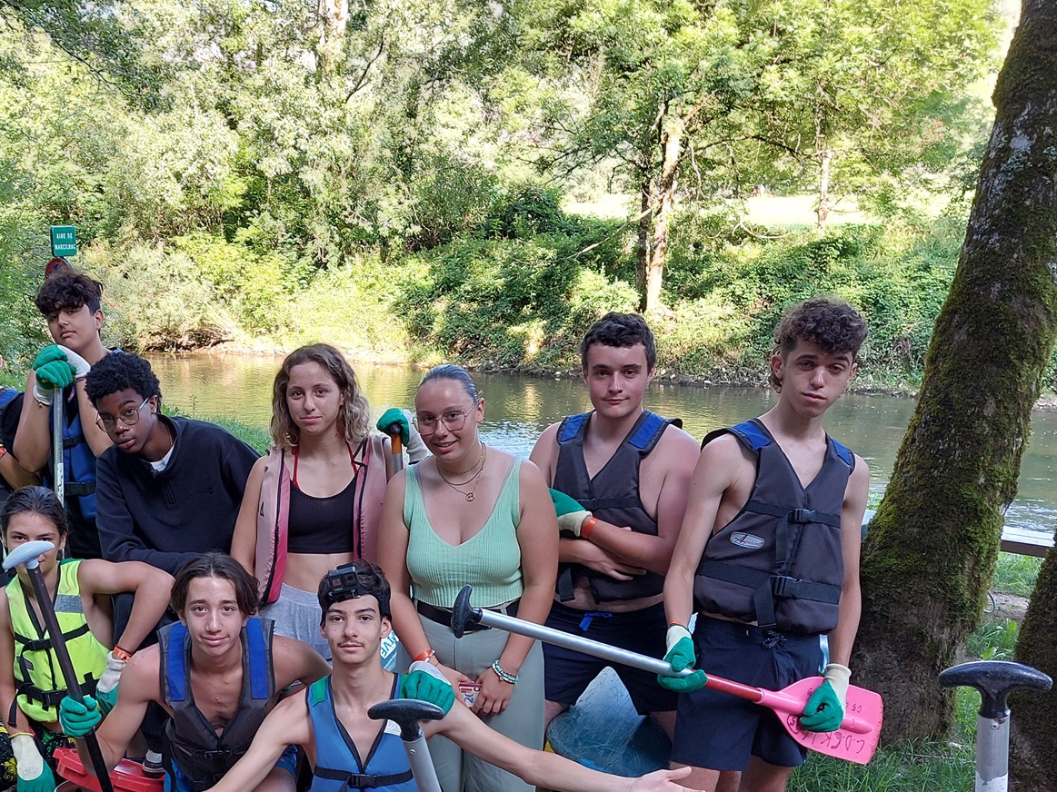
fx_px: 1313
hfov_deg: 43.1
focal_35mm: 43
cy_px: 610
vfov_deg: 32.8
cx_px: 336
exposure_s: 1/50
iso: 50
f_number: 1.8
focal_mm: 5.23
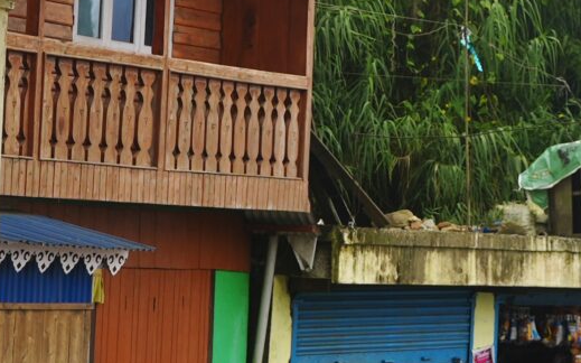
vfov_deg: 6.8
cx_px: 546
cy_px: -30
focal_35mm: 191
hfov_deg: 10.9
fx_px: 3023
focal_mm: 38
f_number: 5
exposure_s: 1/160
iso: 100
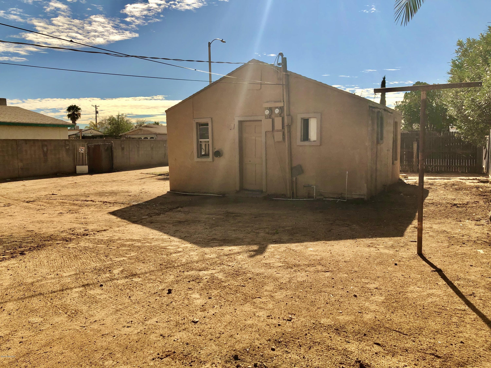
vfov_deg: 49.7
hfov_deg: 63.4
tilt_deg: -5.3
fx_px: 397
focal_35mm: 28
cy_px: 184
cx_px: 246
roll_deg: +1.0
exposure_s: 1/3247
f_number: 1.8
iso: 25
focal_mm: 4
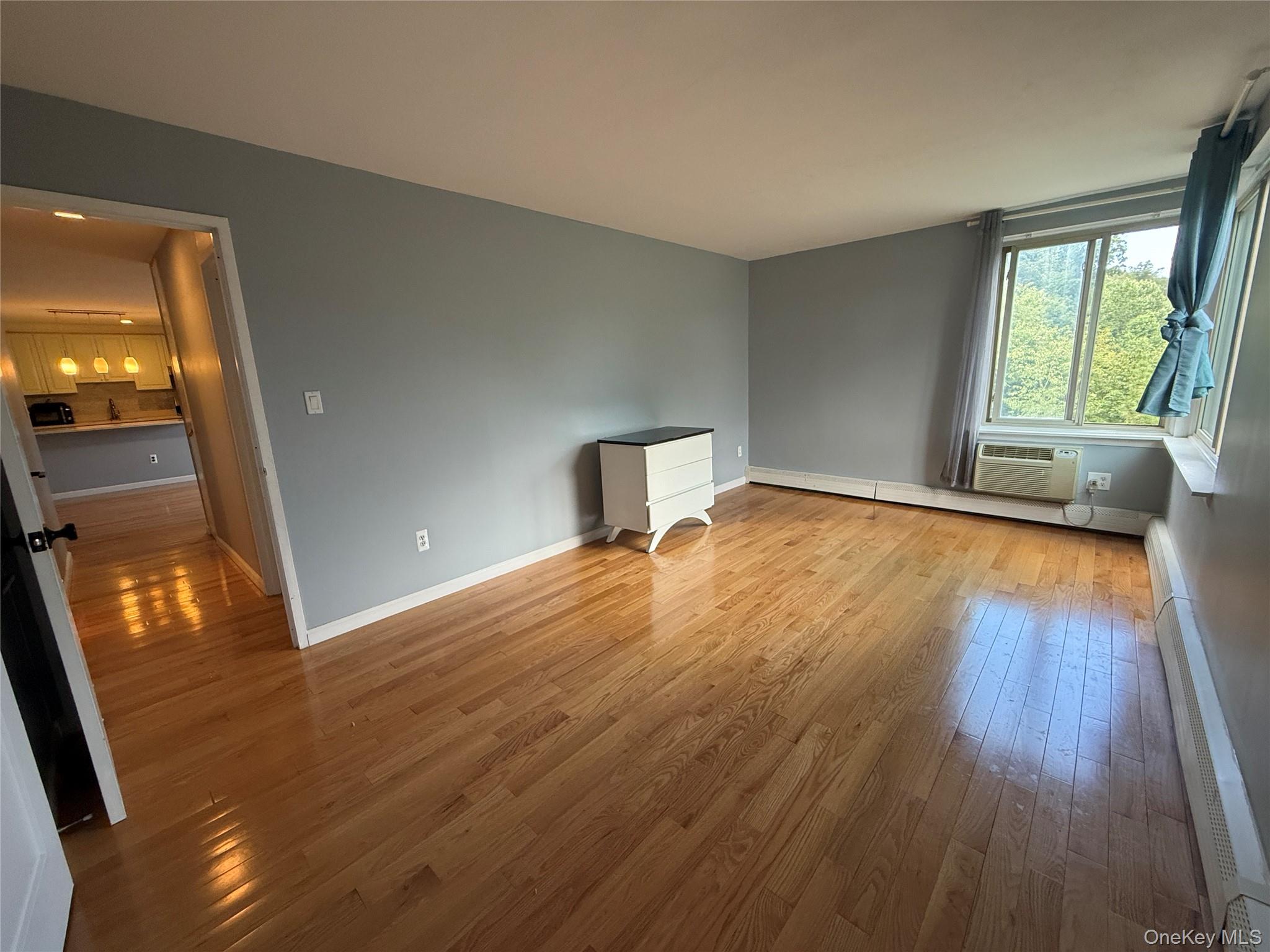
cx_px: 635
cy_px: 476
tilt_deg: -11.4
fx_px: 514
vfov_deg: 85.7
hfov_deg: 102.1
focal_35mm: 14
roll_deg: +2.3
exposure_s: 1/120
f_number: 2.2
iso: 250
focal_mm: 2.22
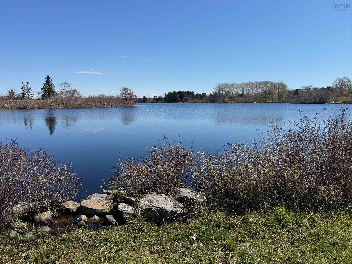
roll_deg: +0.2
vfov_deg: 56.8
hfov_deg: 71.6
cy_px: 132
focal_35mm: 24
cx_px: 176
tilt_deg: -7.1
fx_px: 244
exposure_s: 1/5319
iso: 80
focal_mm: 6.76
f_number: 1.78
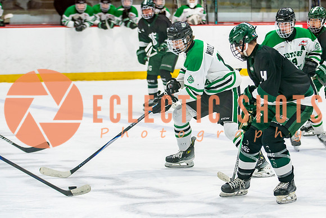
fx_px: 1714
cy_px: 101
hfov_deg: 10.8
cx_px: 262
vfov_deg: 7.3
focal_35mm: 189
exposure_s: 1/640
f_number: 3.2
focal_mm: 100
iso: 640
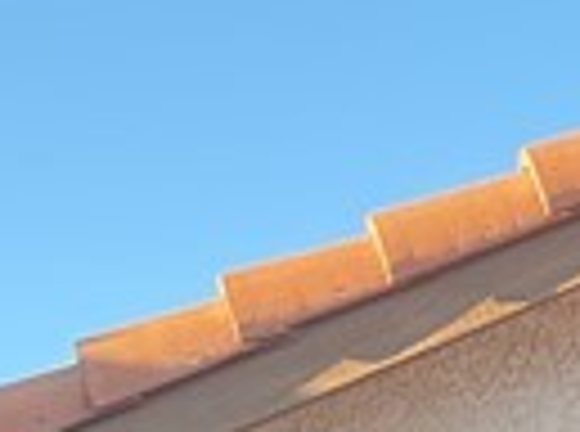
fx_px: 3459
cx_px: 486
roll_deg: +0.2
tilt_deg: -0.3
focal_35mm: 207
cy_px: 1300
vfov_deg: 6.5
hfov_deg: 9.6
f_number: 1.6
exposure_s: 1/399
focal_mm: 5.1
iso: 50
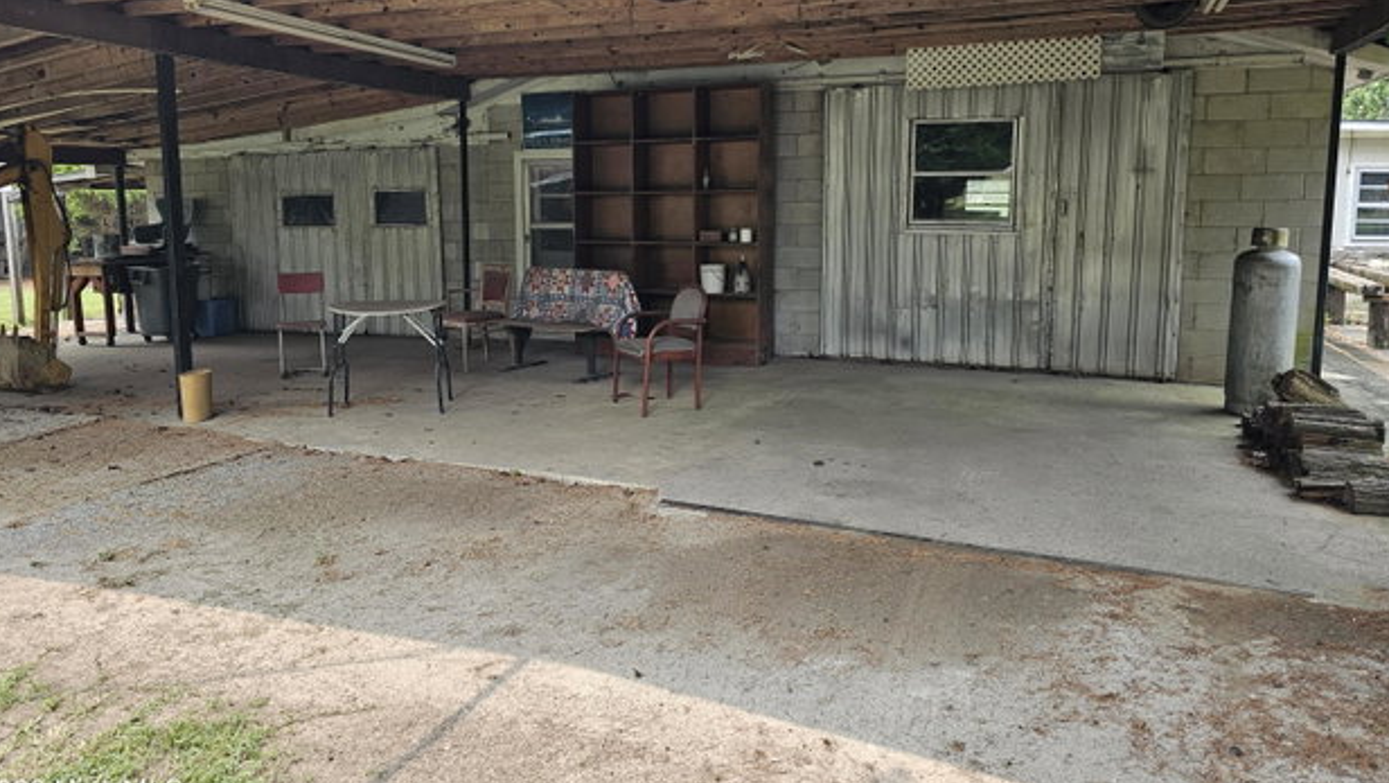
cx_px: 673
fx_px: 958
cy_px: 300
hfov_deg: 71.9
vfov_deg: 44.1
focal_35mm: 26
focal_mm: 6.3
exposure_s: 1/180
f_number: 1.7
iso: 32
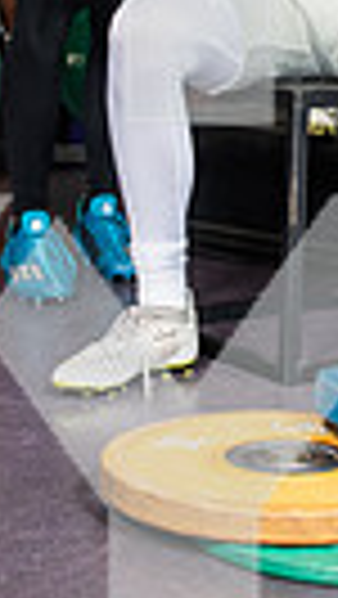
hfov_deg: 10.9
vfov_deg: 18.5
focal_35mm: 110
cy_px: -110
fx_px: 1749
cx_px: 388
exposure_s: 1/250
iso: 500
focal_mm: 24
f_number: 5.6
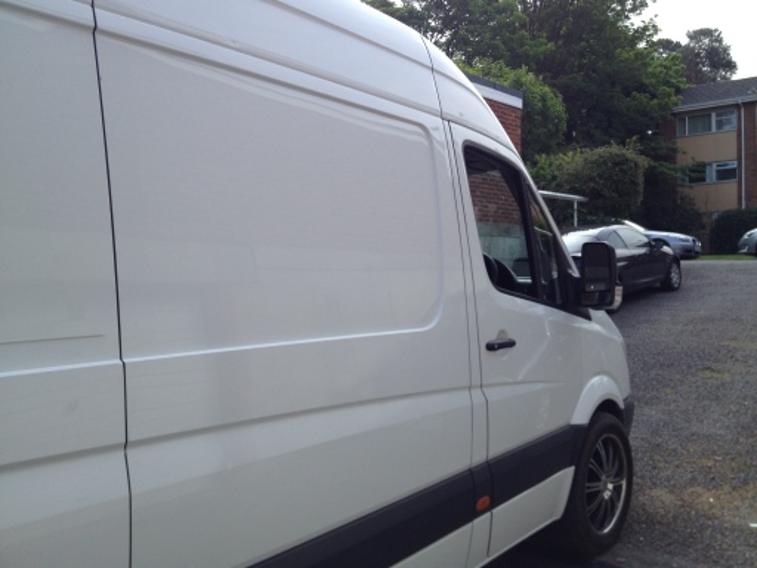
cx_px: 378
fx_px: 765
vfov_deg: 40.7
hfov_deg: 52.6
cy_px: 284
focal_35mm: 35
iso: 64
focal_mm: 4.28
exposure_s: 1/767
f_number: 2.4
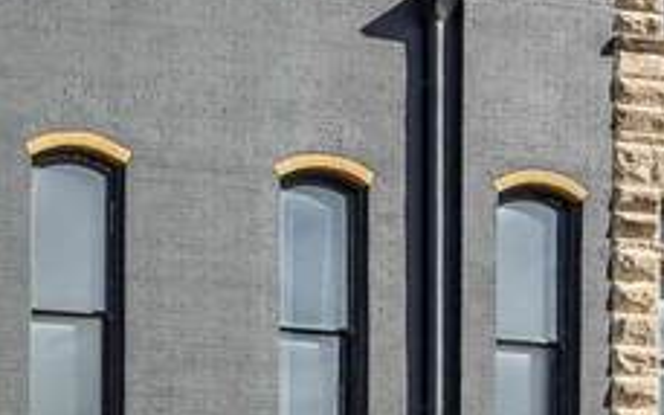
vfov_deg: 13.6
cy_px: 595
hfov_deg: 18.6
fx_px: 1646
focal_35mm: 91
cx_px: -470
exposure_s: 1/125
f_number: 7.1
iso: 250
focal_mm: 16
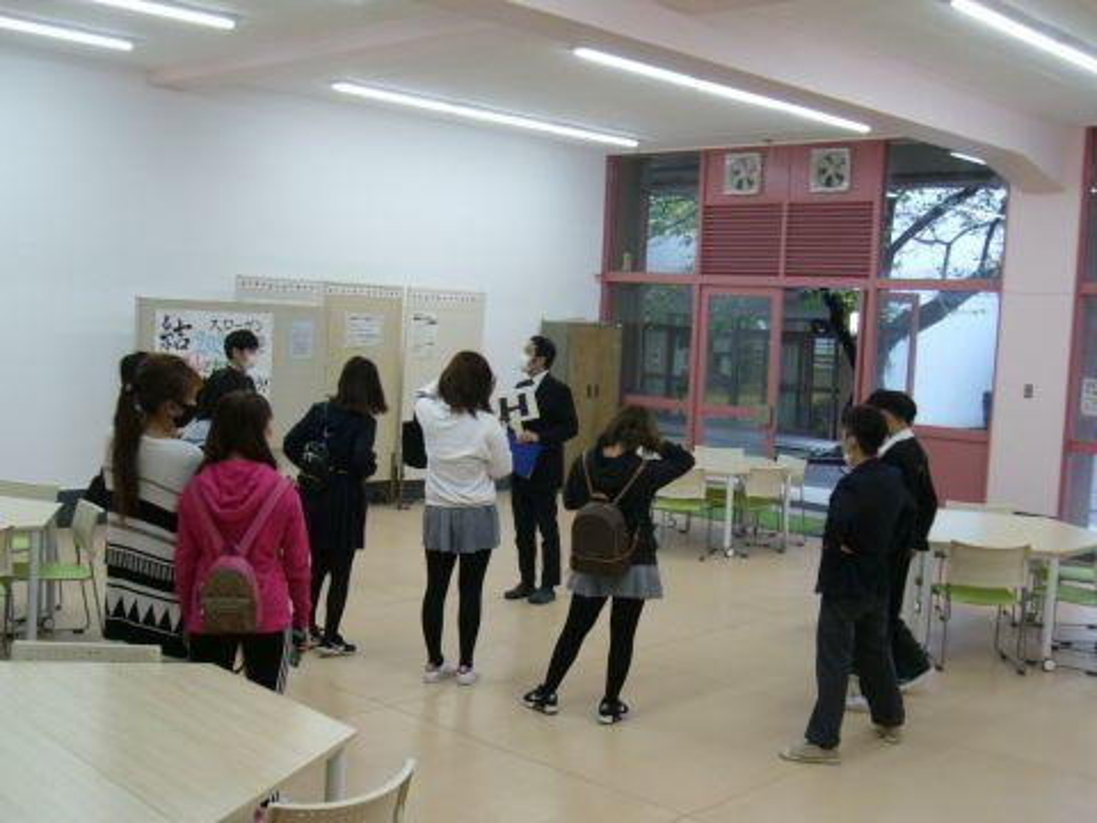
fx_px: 1268
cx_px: 548
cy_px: 412
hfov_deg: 46.8
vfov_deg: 36.0
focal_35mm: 40
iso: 100
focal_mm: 6.6
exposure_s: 1/30
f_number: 3
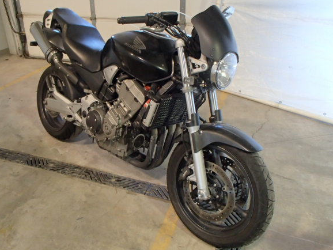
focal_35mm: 31
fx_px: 298
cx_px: 154
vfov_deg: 45.4
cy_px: 116
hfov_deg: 58.3
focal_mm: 5
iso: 500
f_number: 3.9
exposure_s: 1/30
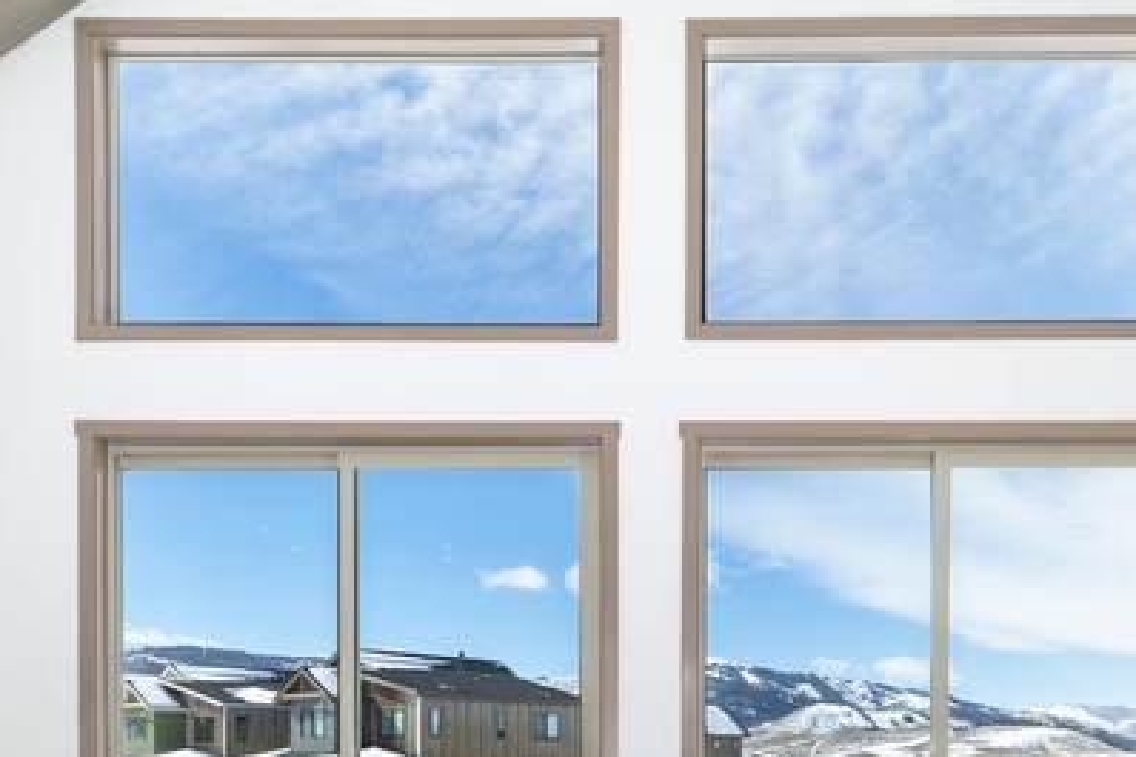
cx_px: 656
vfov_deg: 27.9
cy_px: 778
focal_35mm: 45
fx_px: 1419
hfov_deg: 43.5
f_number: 7.1
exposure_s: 1/160
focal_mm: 14
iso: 160
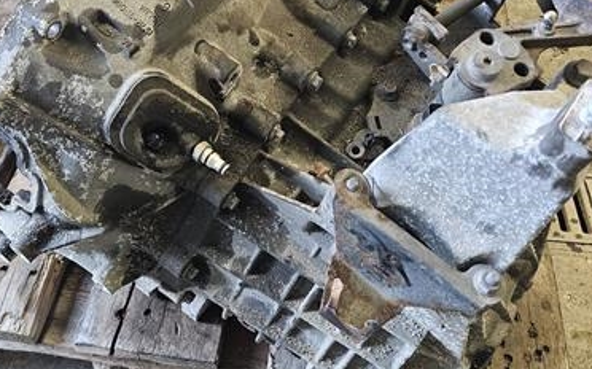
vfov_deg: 30.5
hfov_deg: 46.9
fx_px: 677
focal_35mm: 42
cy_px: 167
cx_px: 232
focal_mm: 5.4
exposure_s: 1/100
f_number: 1.8
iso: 400
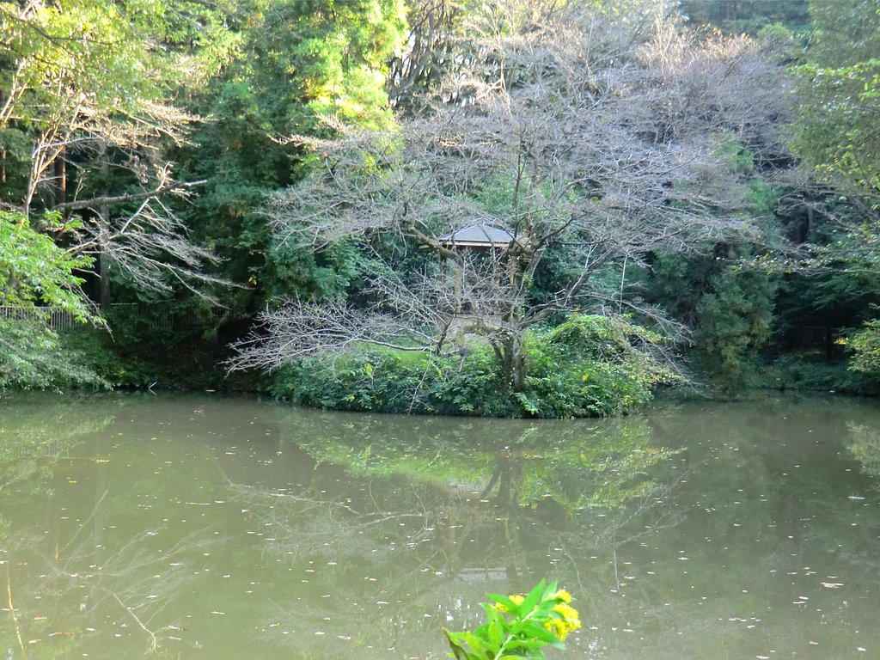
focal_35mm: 55
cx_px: 440
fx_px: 1398
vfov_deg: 26.6
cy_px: 330
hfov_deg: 34.9
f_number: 4.2
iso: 250
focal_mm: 9.8
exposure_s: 1/60
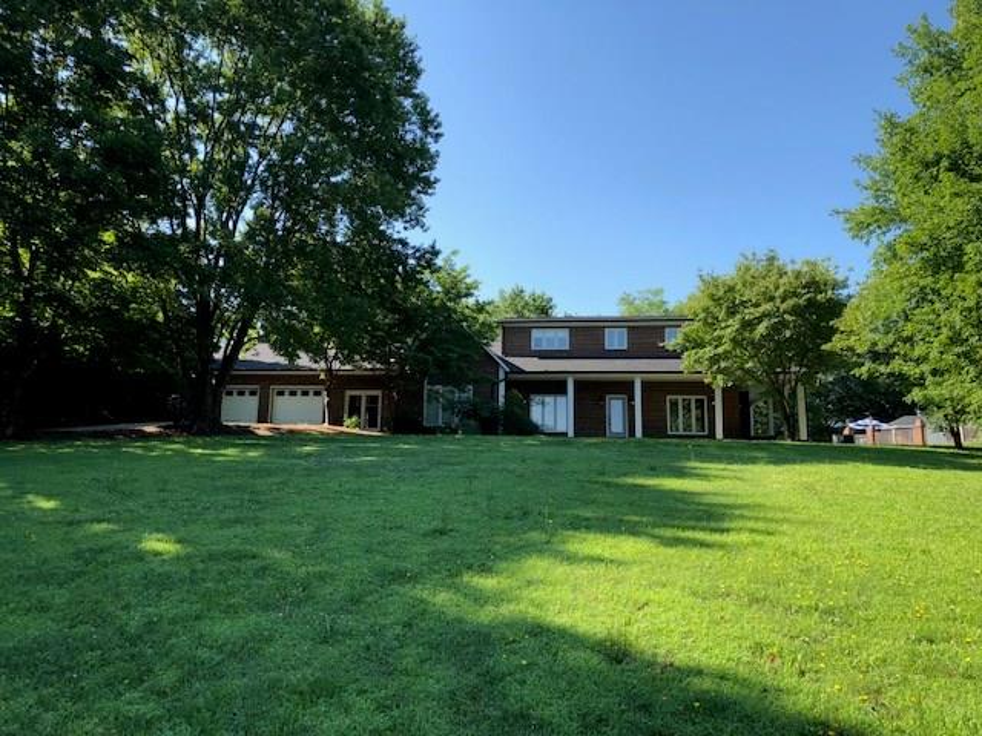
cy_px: 368
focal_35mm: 28
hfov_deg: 63.4
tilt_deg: +11.4
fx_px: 794
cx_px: 491
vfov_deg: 49.7
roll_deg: -1.5
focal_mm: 3.99
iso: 20
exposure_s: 1/716
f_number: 1.8
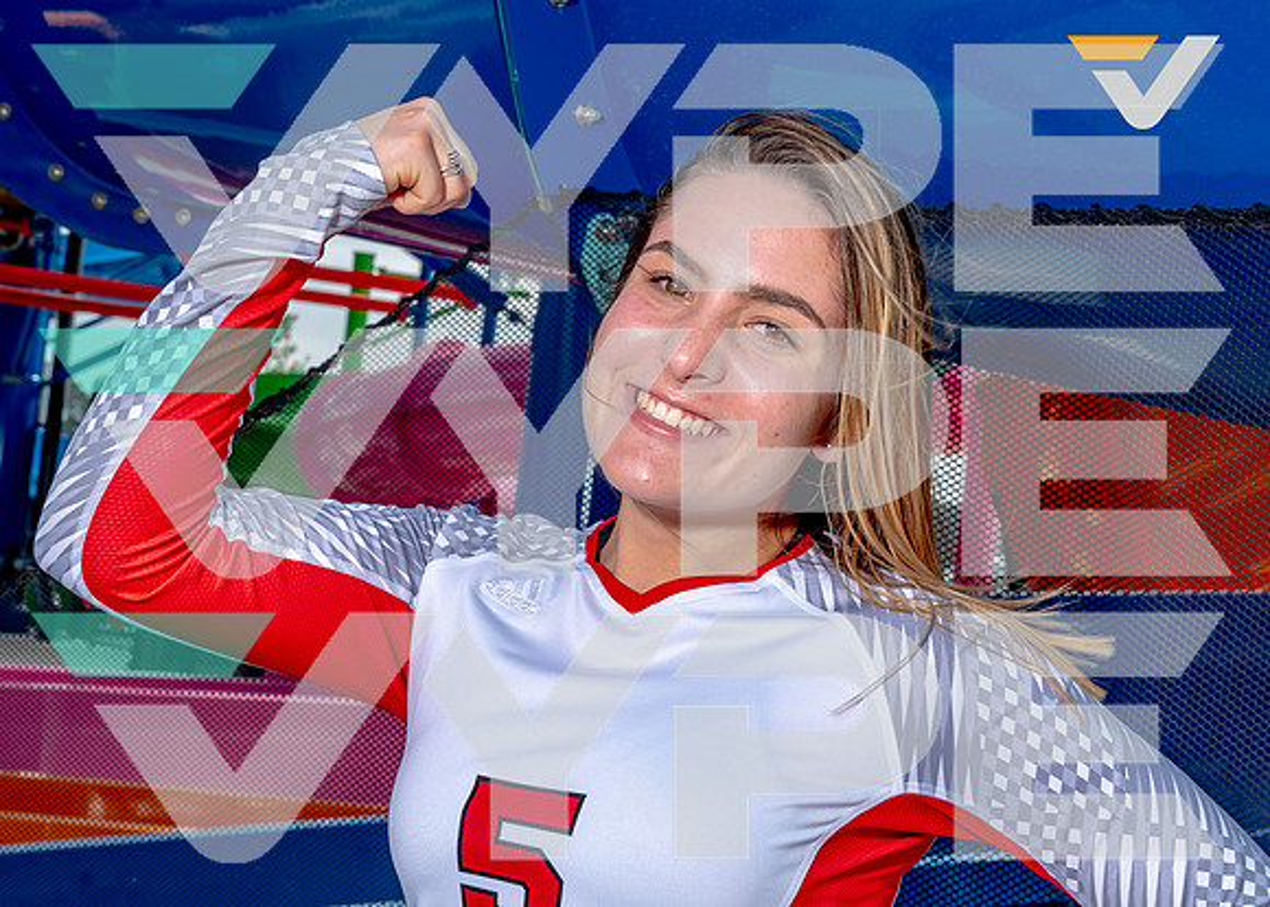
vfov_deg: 22.4
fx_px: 2293
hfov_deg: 30.9
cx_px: 690
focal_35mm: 64
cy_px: 456
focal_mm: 47
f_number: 9.5
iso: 100
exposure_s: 1/125
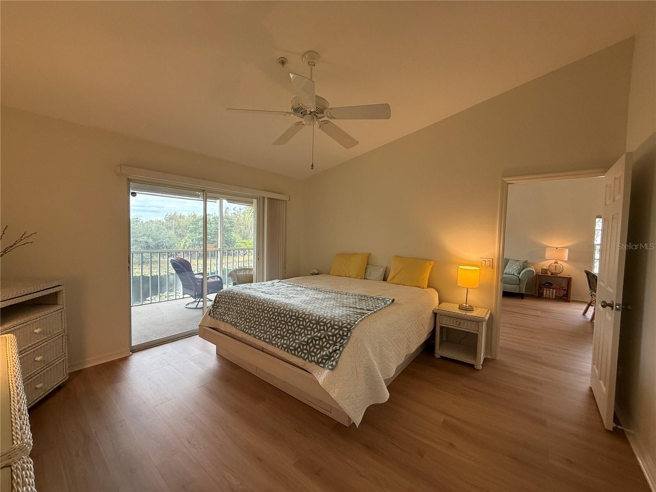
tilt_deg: -5.4
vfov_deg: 85.7
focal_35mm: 14
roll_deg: -1.3
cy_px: 246
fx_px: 265
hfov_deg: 102.1
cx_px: 328
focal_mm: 2.22
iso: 160
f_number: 2.2
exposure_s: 1/120
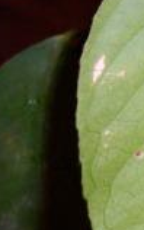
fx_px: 633
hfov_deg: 12.5
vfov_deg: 20.3
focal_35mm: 101
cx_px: 196
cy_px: 187
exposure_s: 1/30
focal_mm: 7.5
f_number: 2.8
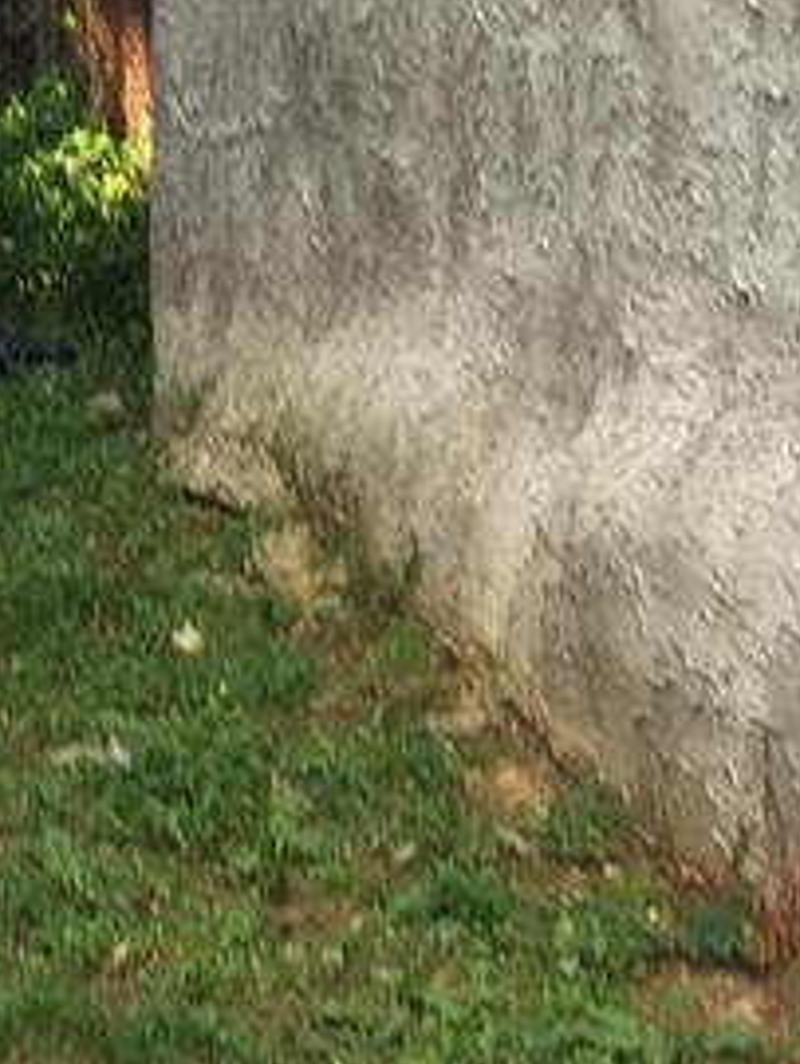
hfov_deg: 12.0
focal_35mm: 116
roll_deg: -0.6
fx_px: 3569
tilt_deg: +4.9
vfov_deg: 16.2
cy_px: -240
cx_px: -532
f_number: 2.2
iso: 25
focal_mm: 4.15
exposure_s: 1/60
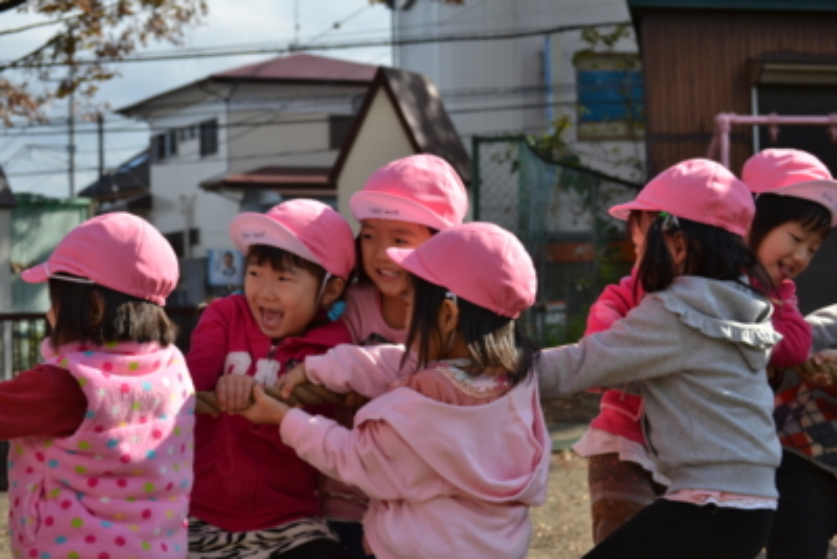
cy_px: 280
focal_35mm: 82
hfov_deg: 24.6
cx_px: 418
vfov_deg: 16.6
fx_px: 1919
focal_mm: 55
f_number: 7.1
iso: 100
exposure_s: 1/200
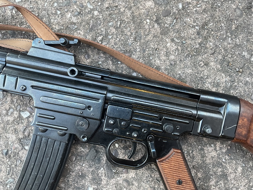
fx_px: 190
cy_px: 95
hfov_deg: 67.3
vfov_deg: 53.1
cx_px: 126
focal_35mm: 26
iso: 250
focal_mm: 4.2
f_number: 1.6
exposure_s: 1/50
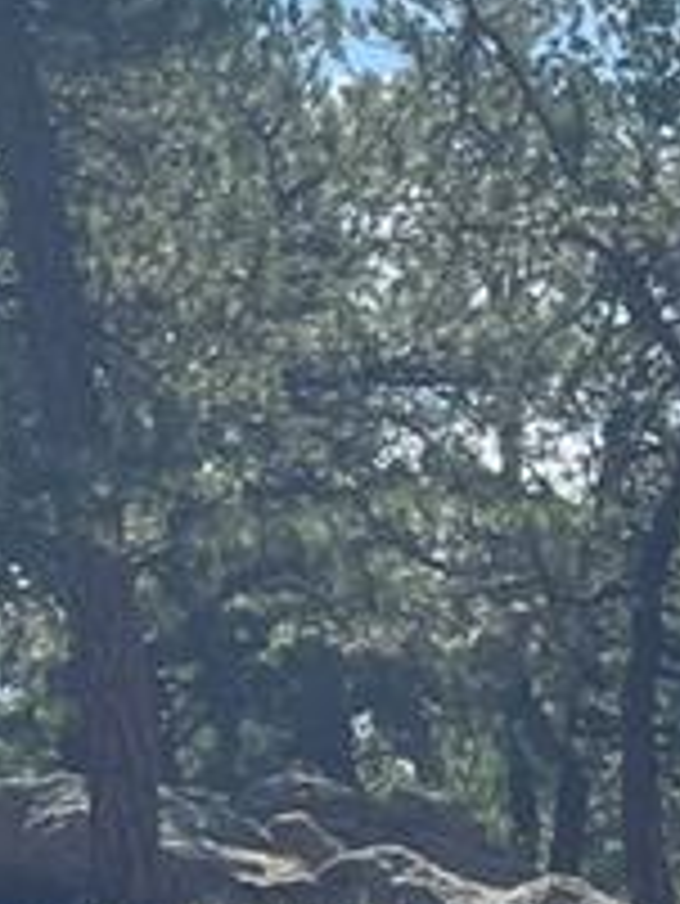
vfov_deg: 12.7
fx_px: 4055
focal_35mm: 155
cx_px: -590
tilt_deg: +13.9
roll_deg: +3.1
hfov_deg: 9.1
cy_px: 360
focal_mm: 4.2
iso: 32
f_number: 1.6
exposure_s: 1/3125
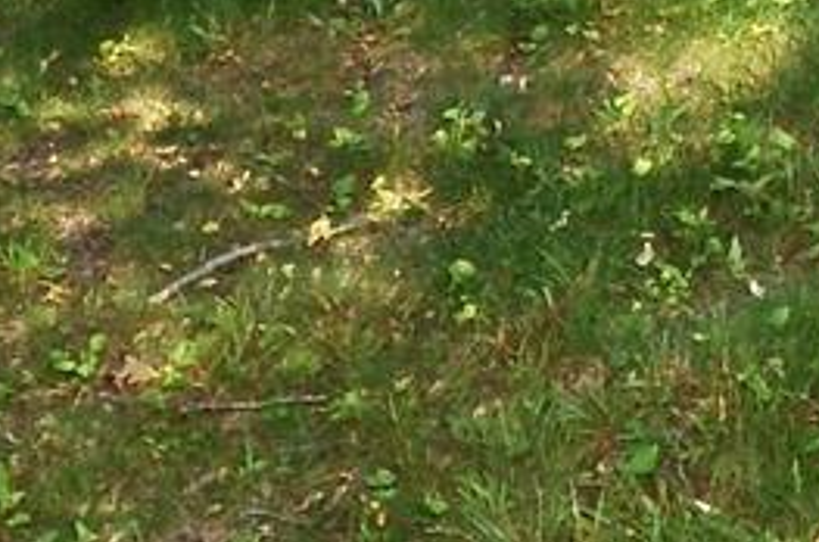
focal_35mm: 117
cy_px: -1103
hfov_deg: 15.0
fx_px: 2655
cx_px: 1507
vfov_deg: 9.2
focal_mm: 10
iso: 100
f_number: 5.6
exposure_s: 1/125
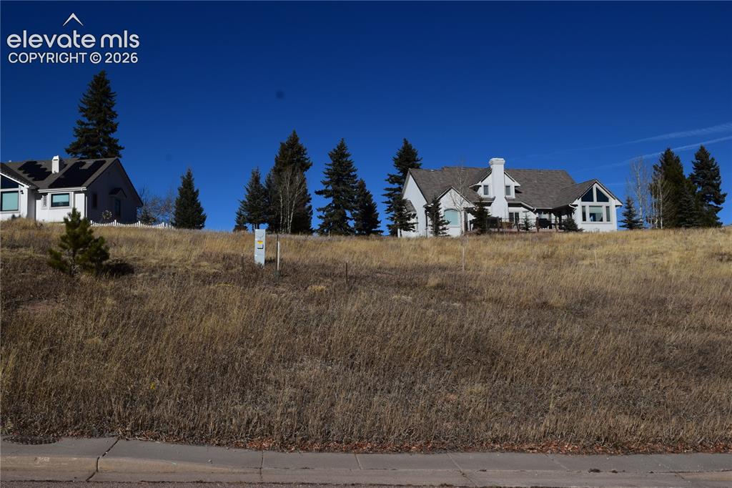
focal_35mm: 38
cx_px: 366
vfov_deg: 35.5
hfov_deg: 51.3
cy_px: 244
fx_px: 762
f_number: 11
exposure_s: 1/500
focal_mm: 25
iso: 200
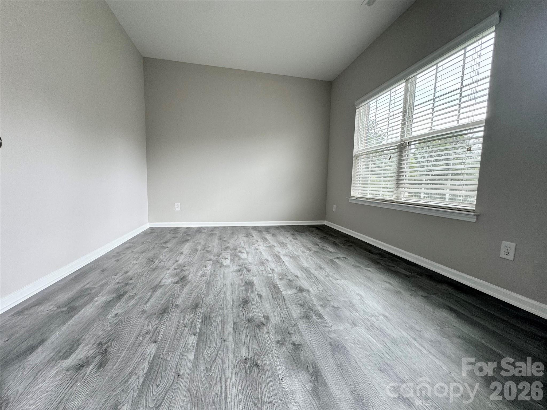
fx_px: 221
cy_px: 205
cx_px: 274
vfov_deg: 85.7
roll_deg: -1.2
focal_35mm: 14
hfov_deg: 102.1
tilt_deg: -5.0
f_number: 2.2
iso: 64
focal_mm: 2.22
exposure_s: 1/99
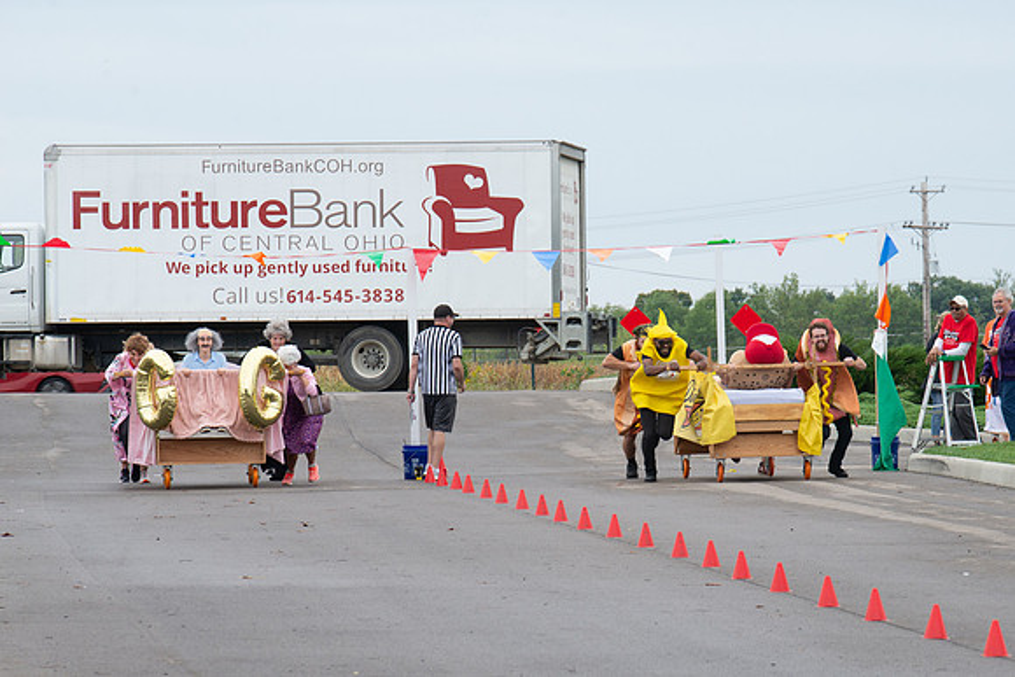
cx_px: 654
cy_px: 380
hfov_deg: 7.8
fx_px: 7431
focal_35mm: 263
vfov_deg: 5.2
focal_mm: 200
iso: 640
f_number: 10
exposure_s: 1/250
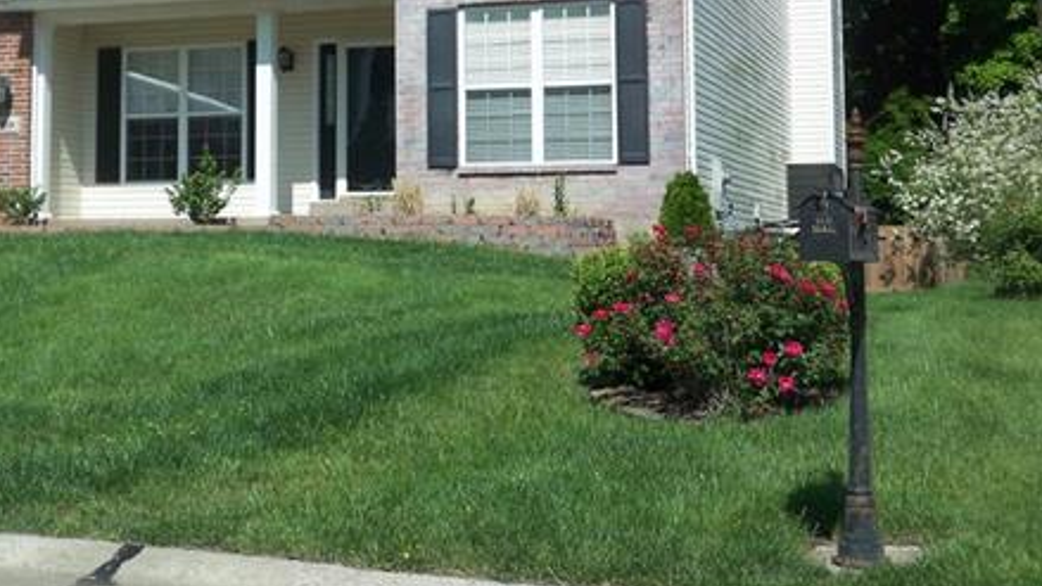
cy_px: 112
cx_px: 399
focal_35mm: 62
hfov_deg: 33.7
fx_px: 1713
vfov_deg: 19.2
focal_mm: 6.4
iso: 50
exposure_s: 1/400
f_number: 3.9
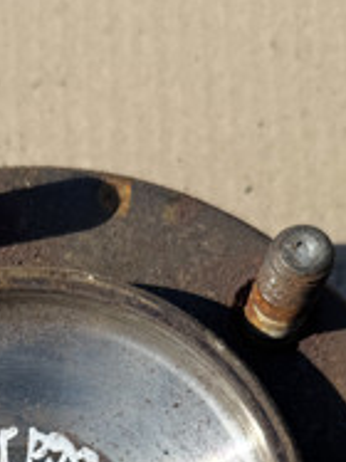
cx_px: 0
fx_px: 1094
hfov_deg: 17.5
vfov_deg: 22.0
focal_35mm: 82
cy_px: 561
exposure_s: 1/5348
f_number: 1.78
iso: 80
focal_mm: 6.76
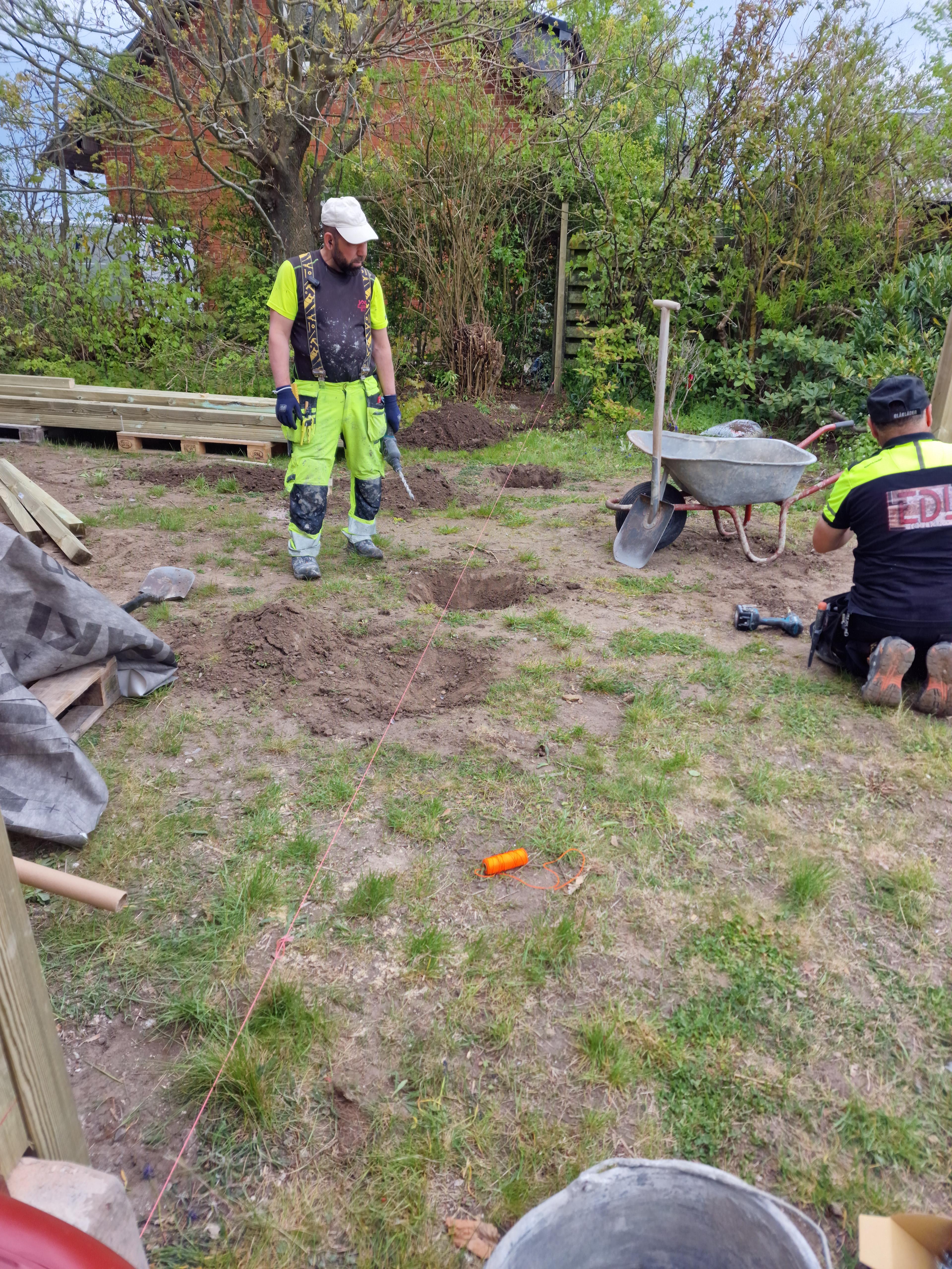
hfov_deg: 58.9
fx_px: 843
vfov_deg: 73.9
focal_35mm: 23
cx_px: 476
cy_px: 634
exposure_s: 1/326
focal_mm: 6.4
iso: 50
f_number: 1.8
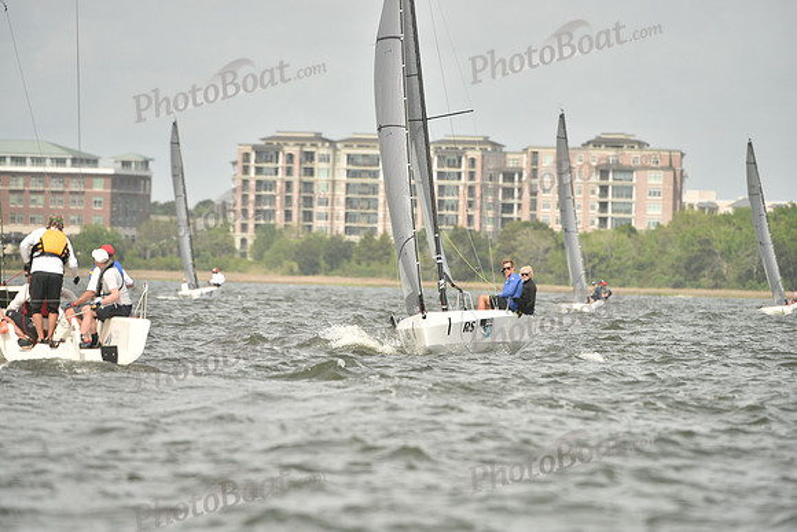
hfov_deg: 5.2
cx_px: 398
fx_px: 8857
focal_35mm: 400
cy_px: 266
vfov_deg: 3.4
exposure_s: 1/1600
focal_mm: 400
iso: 320
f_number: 5.6
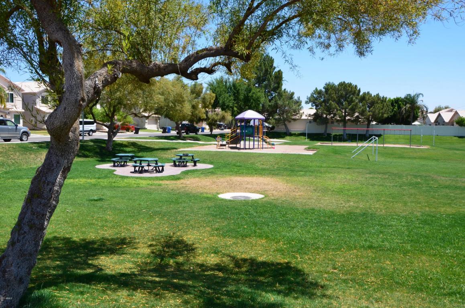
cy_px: 154
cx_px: 232
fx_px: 348
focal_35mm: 27
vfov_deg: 47.7
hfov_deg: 67.5
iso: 140
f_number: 11
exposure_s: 1/125
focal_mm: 18
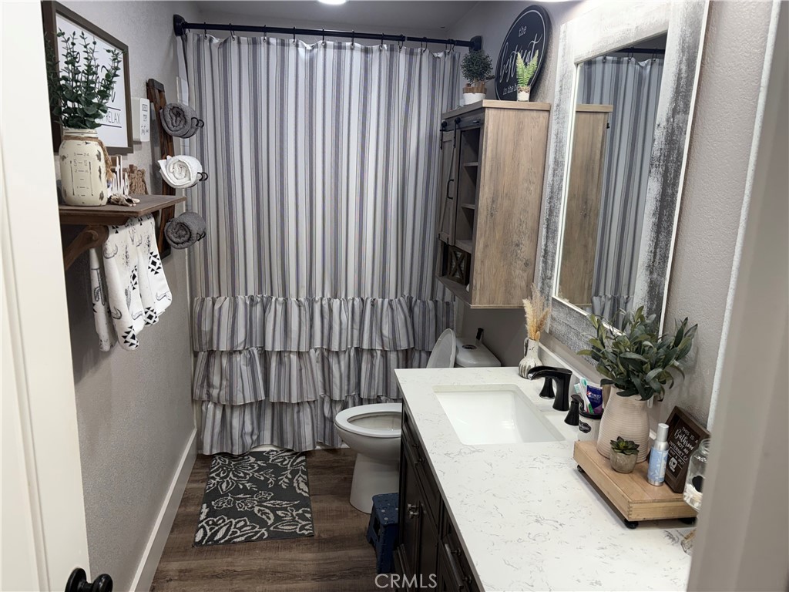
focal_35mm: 26
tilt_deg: -12.4
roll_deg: -1.7
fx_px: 593
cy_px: 296
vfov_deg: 53.1
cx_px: 394
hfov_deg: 67.3
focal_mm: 5.96
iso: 50
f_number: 1.6
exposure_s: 1/120
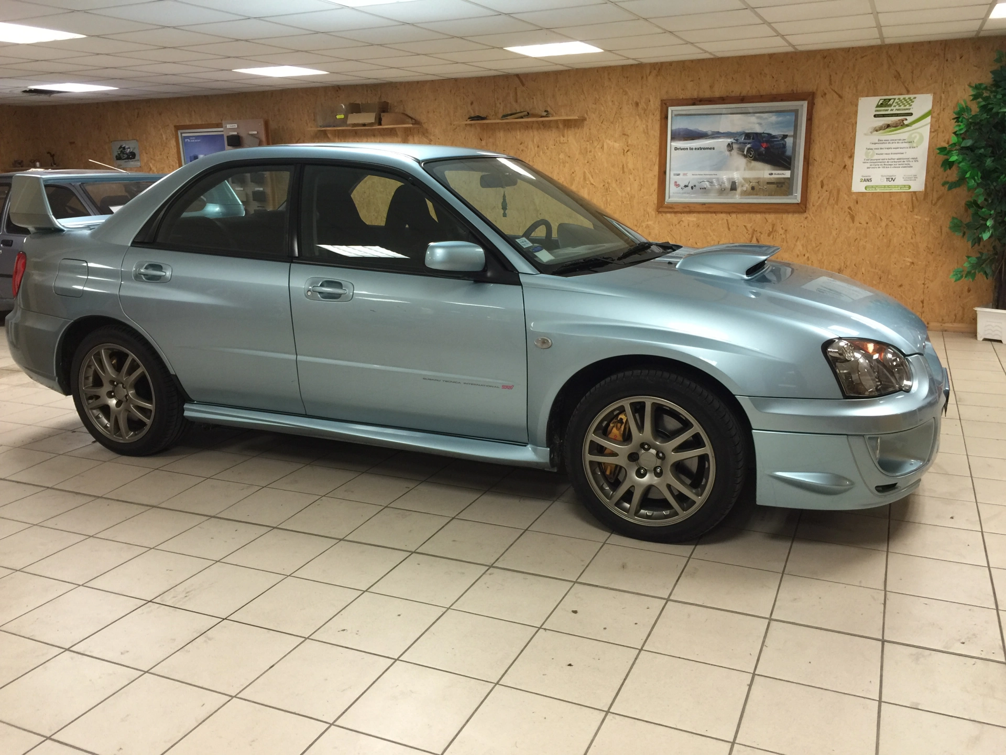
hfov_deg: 61.7
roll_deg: +1.3
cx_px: 503
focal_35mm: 29
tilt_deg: -13.6
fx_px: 843
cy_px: 378
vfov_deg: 48.2
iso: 50
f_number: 2.2
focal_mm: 4.15
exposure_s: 1/17
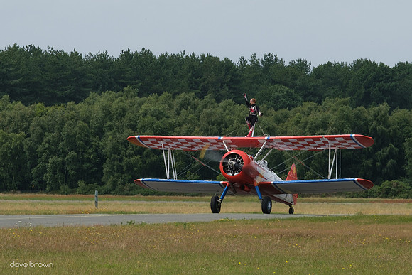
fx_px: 4665
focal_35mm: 408
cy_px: 121
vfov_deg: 3.4
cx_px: 177
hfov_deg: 5.1
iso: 160
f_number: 11
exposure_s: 1/250
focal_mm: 140
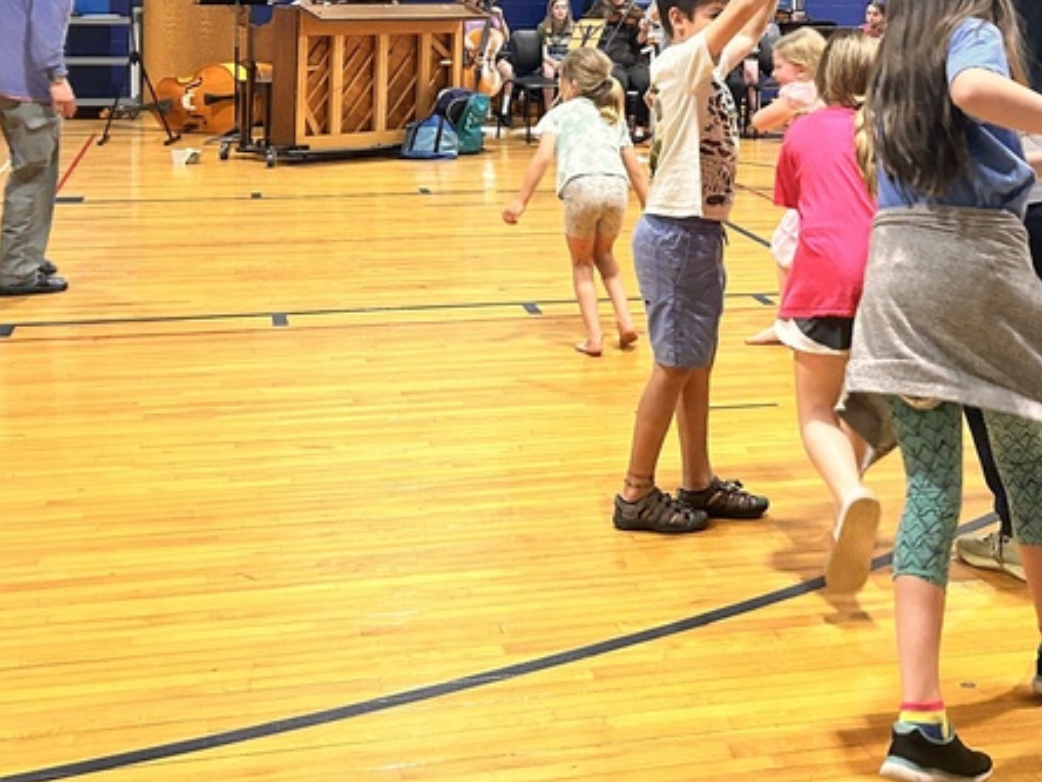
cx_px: 742
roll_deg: -0.8
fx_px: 1806
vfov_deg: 23.7
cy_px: 73
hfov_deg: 31.8
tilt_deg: -3.3
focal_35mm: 60
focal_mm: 5.7
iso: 200
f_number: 1.5
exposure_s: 1/60
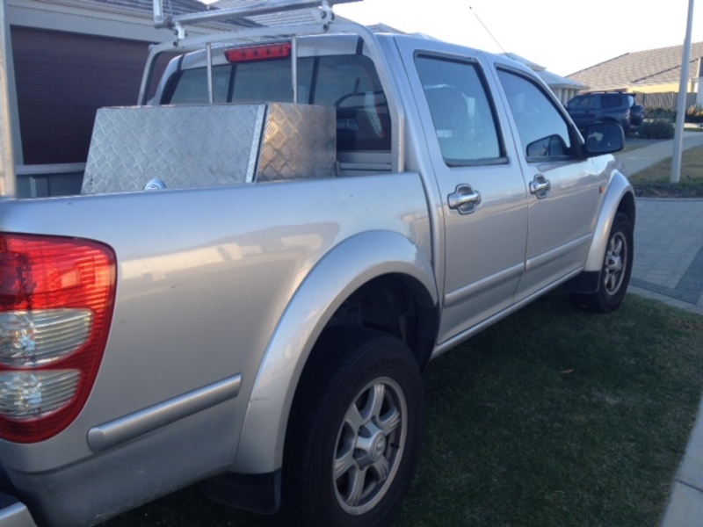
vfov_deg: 40.7
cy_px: 264
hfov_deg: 52.6
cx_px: 352
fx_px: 711
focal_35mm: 35
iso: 64
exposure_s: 1/329
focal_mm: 4.28
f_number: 2.4
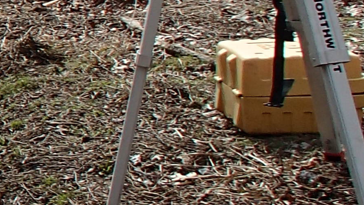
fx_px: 1313
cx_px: -397
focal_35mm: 136
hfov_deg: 13.3
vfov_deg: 8.9
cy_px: 29
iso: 100
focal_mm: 5
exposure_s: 1/640
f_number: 3.9
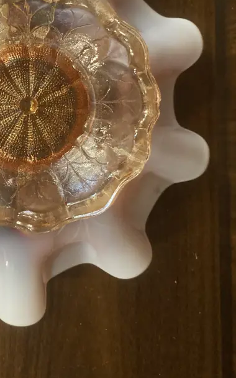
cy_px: 120
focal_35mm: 50
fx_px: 515
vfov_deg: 39.7
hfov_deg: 24.7
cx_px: 5
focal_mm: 3.99
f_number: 1.8
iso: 250
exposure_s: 1/33
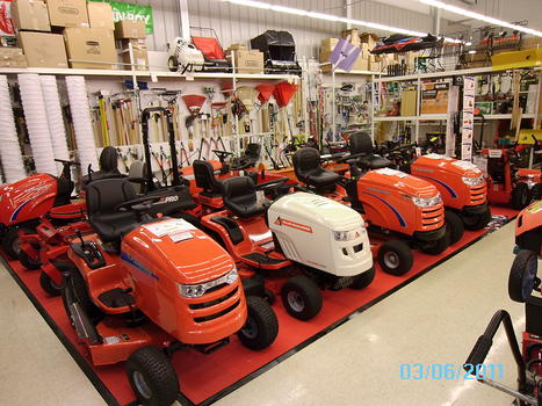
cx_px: 271
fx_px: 407
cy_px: 203
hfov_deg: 67.3
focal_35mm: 26
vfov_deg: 53.0
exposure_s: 1/30
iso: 100
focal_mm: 4.5
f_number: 3.3
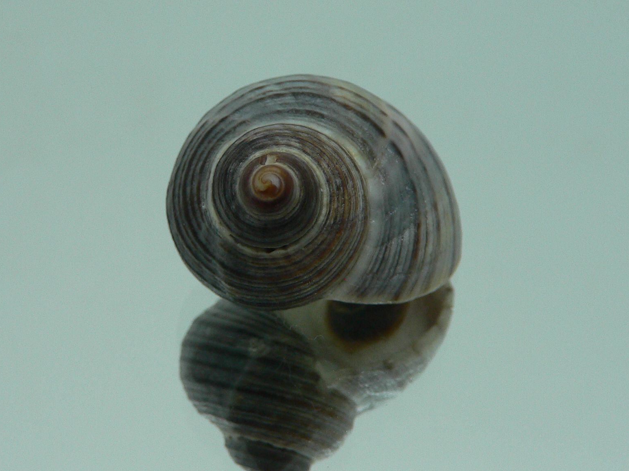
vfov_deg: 31.5
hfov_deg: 41.2
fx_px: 836
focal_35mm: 46
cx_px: 298
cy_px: 218
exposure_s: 1/60
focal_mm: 4.6
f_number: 2.8
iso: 100
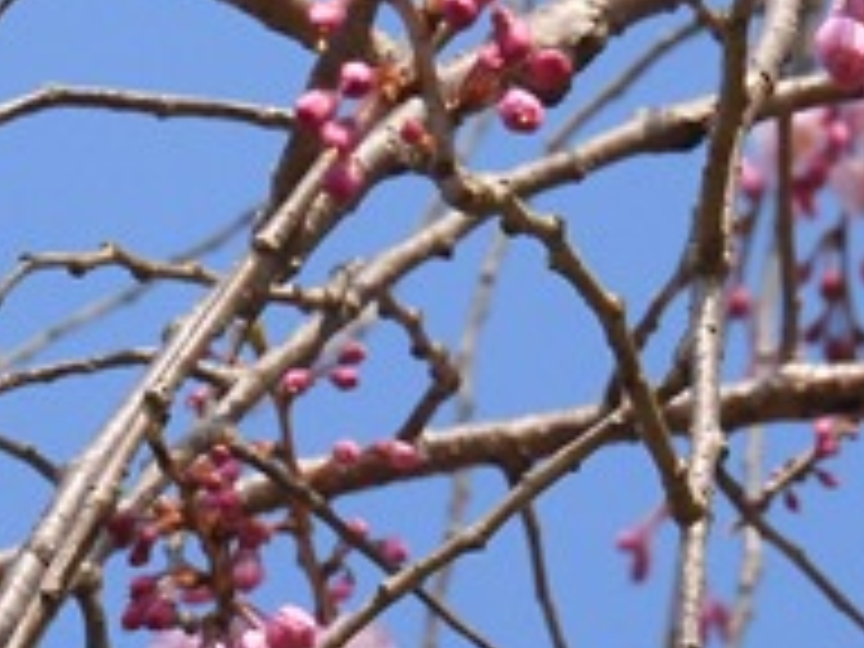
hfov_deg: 4.3
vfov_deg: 3.2
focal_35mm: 463
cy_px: -126
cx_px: -124
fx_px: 11556
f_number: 5.6
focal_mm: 29.4
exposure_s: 1/500
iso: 100
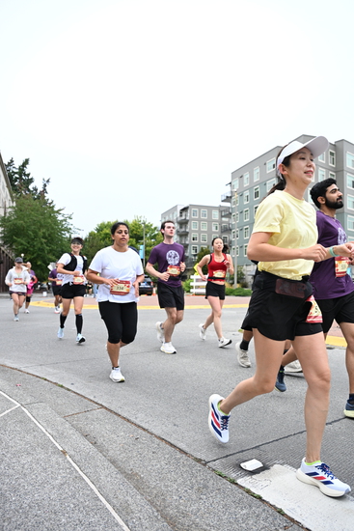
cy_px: 266
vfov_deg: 67.4
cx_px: 177
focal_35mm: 27
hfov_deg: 48.0
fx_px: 398
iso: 1600
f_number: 4
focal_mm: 27
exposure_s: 1/800
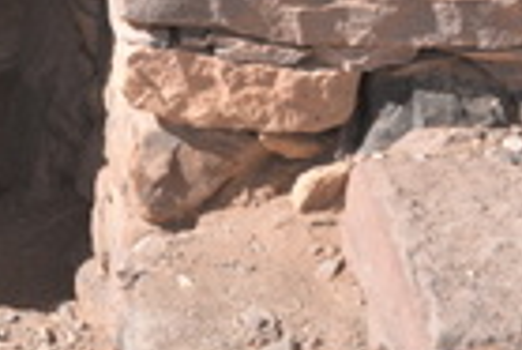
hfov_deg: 8.9
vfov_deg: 6.1
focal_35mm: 223
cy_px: -173
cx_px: -364
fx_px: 3237
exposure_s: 1/200
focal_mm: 62
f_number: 8
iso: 100
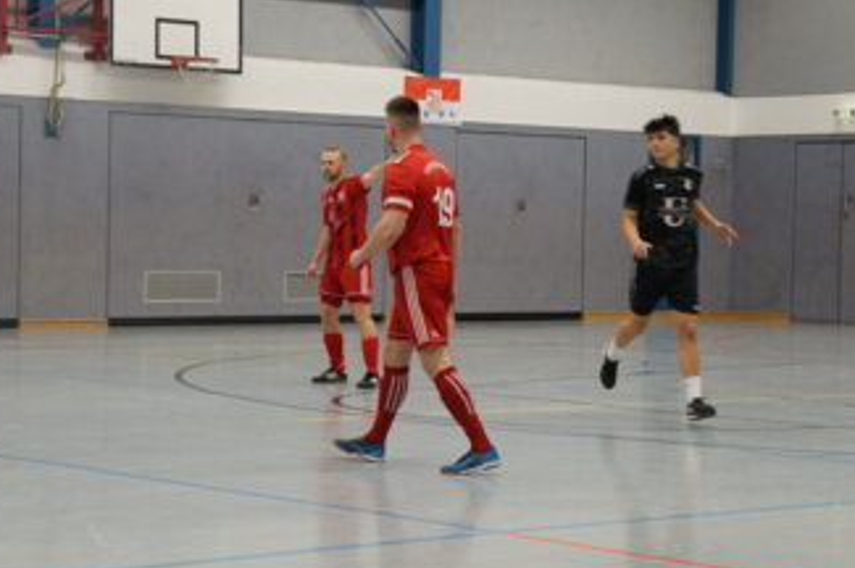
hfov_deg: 20.1
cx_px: 360
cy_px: 263
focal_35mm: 102
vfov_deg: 13.4
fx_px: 2411
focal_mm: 55
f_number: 5.6
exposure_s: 1/100
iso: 1250
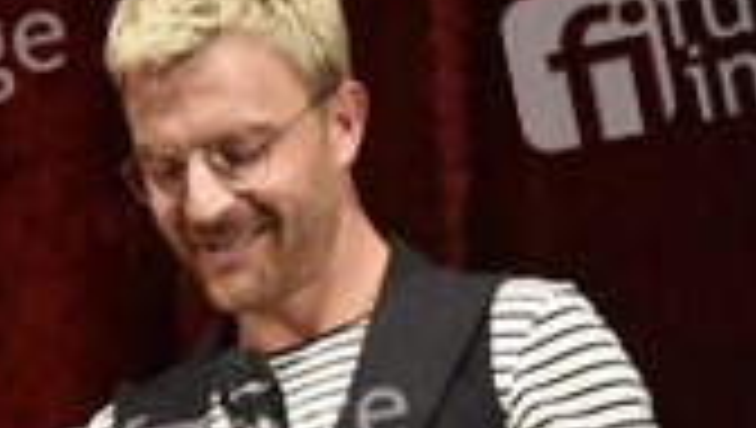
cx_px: 324
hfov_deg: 7.5
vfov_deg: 4.2
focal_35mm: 289
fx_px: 5801
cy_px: 721
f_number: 6.3
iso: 2500
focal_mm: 116
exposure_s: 1/100
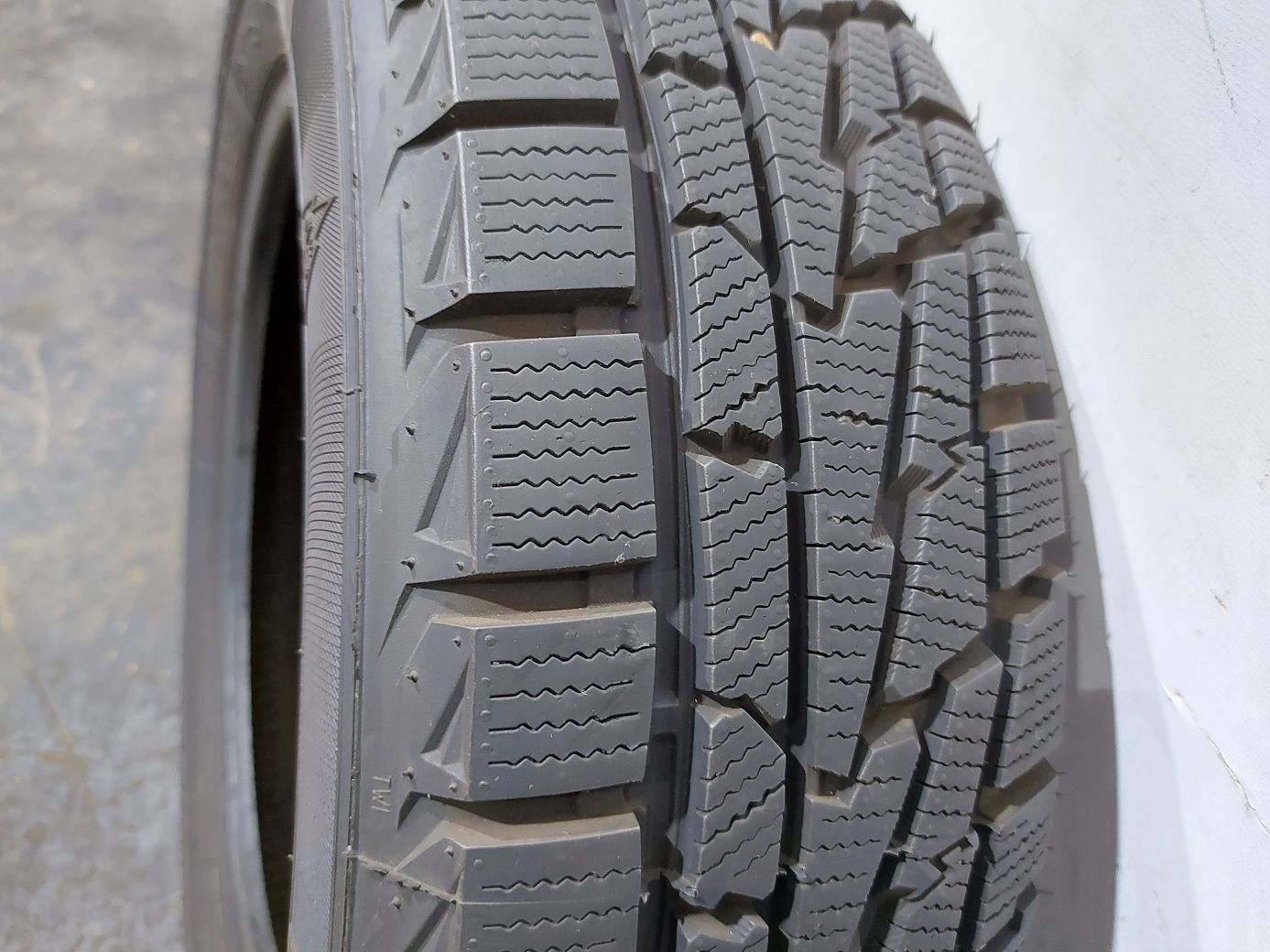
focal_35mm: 24
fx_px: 880
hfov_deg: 71.6
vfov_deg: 56.8
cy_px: 476
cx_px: 635
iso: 400
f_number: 1.8
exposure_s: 1/25
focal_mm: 5.23
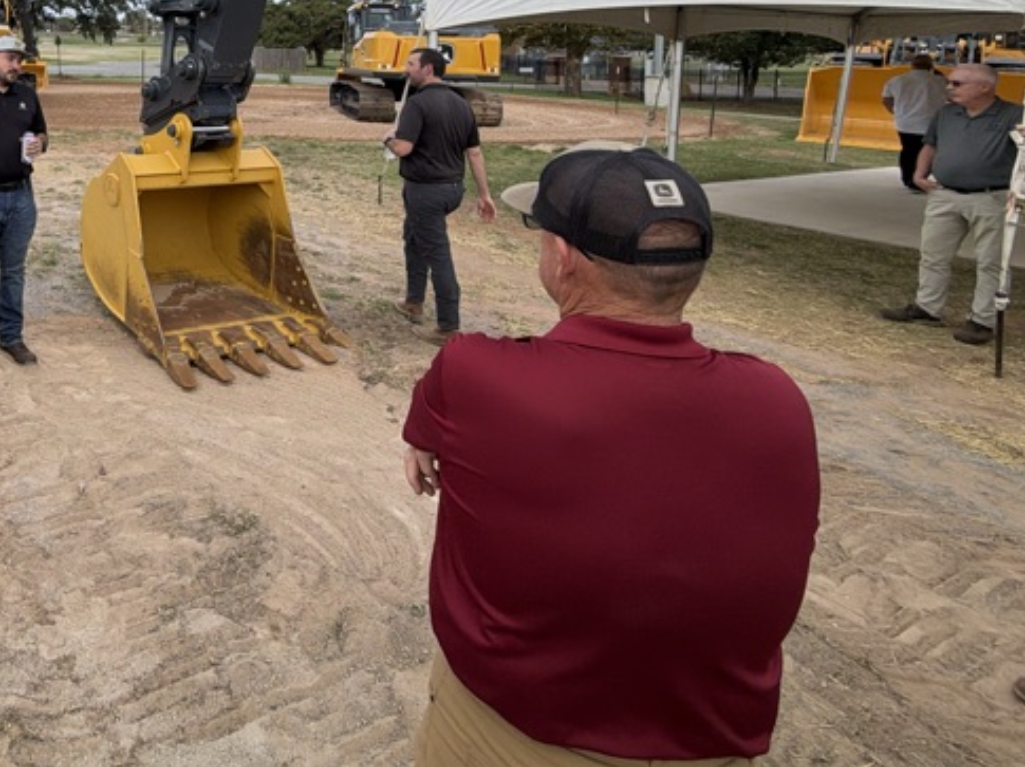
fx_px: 769
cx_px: 87
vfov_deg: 47.2
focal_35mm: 26
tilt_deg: -1.4
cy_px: 64
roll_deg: -2.2
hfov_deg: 57.1
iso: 25
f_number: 2.2
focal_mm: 2.22
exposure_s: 1/770
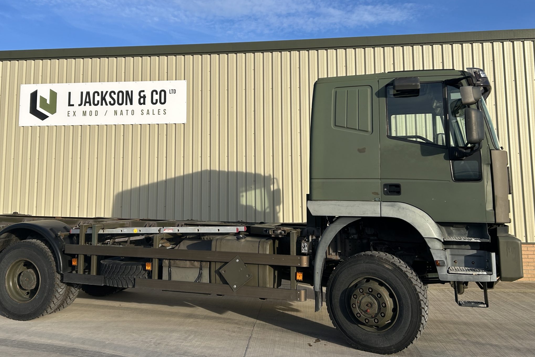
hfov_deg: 55.5
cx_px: 223
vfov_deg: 38.7
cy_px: 138
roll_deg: -0.4
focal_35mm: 34
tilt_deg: +6.8
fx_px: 505
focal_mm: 5.7
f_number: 1.5
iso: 50
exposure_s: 1/3165
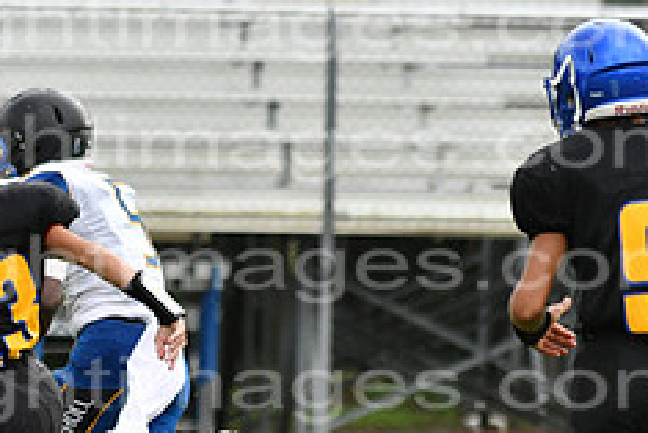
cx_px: 77
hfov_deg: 4.0
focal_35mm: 518
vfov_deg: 2.7
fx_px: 9329
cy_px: 330
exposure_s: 1/2500
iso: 800
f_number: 3.5
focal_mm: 140
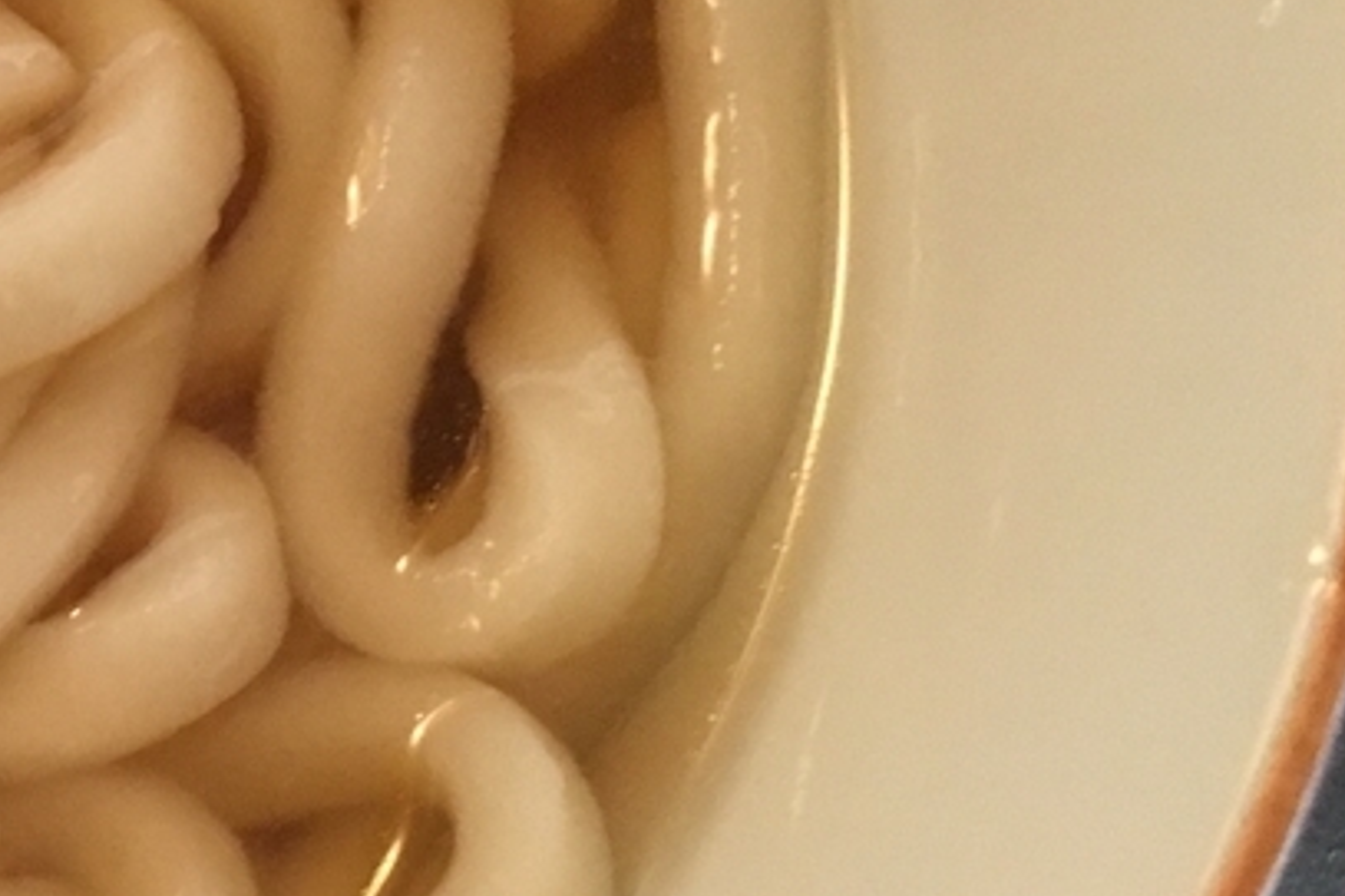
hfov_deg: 20.5
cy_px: 132
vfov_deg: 15.2
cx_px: -482
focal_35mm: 89
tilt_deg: -72.0
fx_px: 3324
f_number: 2.2
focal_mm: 4.15
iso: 160
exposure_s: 1/30
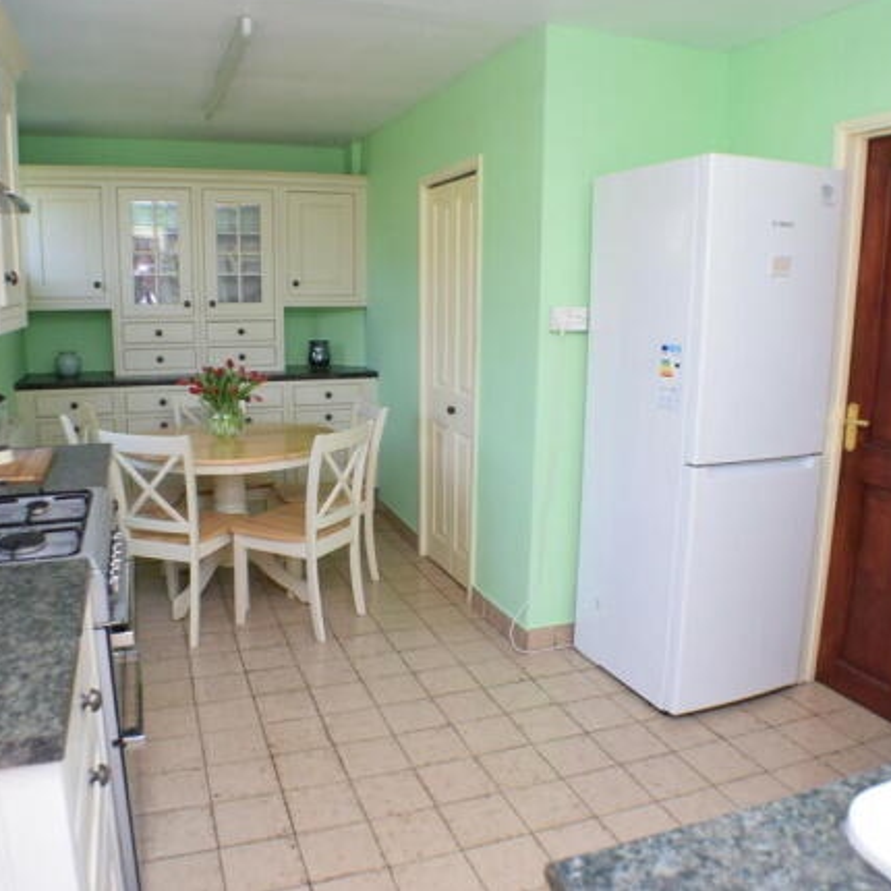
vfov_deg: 47.2
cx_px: 432
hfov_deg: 47.2
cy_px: 440
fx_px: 1019
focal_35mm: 35
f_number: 5.6
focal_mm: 18
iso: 400
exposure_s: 1/125
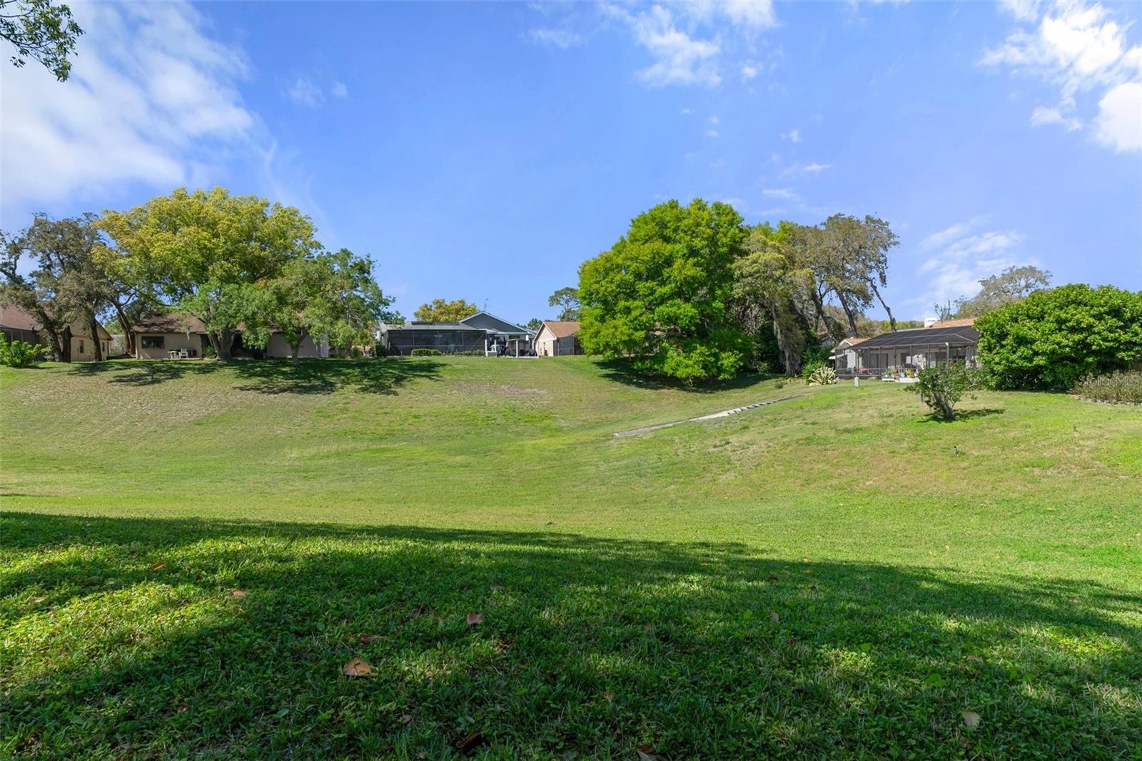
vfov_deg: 67.4
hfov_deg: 90.0
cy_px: 380
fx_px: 571
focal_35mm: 18
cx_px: 571
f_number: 8
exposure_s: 1/250
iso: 320
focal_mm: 12
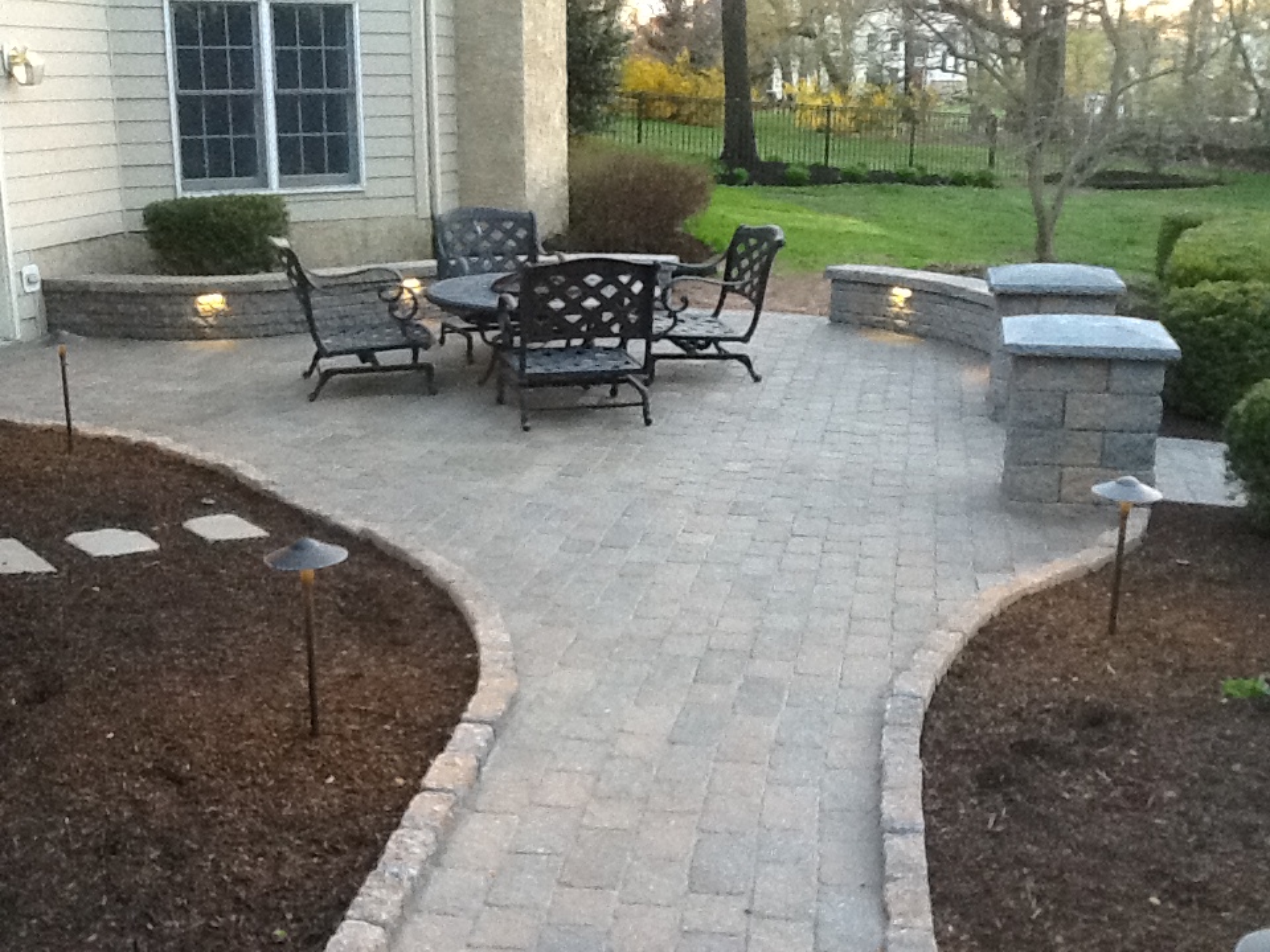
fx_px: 1174
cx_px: 635
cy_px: 476
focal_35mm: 32
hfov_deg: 56.8
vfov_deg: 44.2
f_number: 2.4
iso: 250
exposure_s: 1/30
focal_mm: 2.03
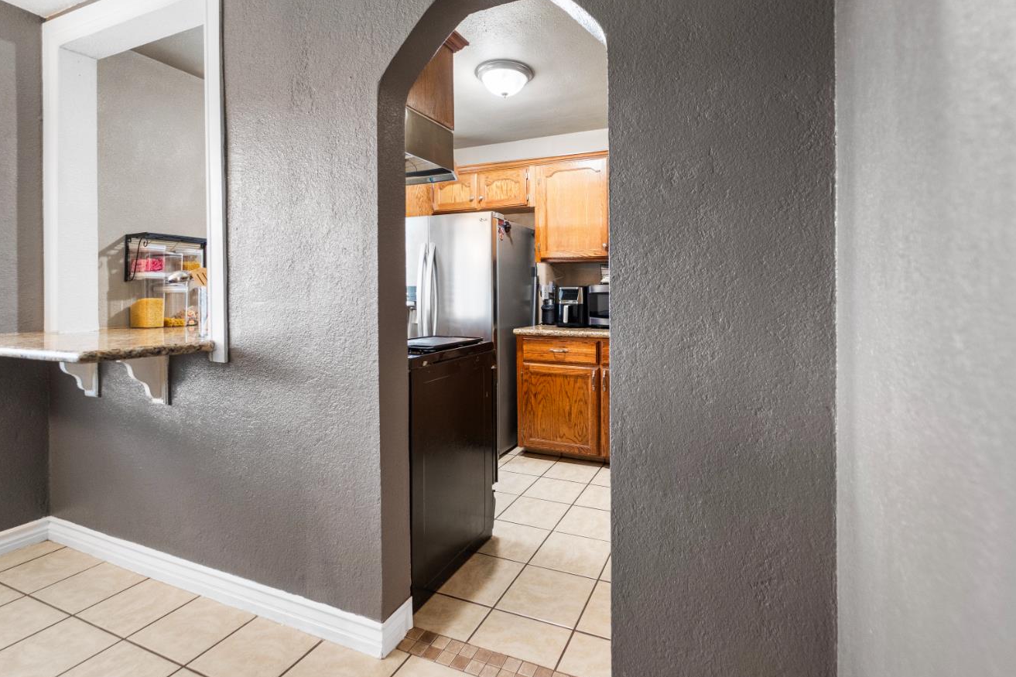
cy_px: 320
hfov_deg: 96.7
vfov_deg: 73.7
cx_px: 527
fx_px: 451
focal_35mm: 16
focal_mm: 14
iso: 2000
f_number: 2.8
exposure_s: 1/400
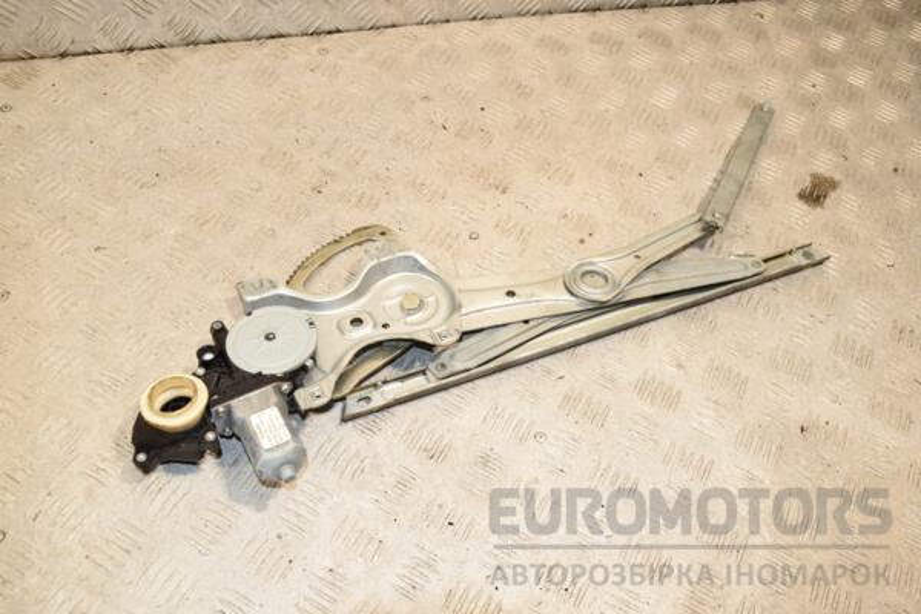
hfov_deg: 57.2
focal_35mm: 33
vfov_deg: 40.0
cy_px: 307
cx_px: 460
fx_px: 844
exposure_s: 1/200
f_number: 9
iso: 800
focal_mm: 22
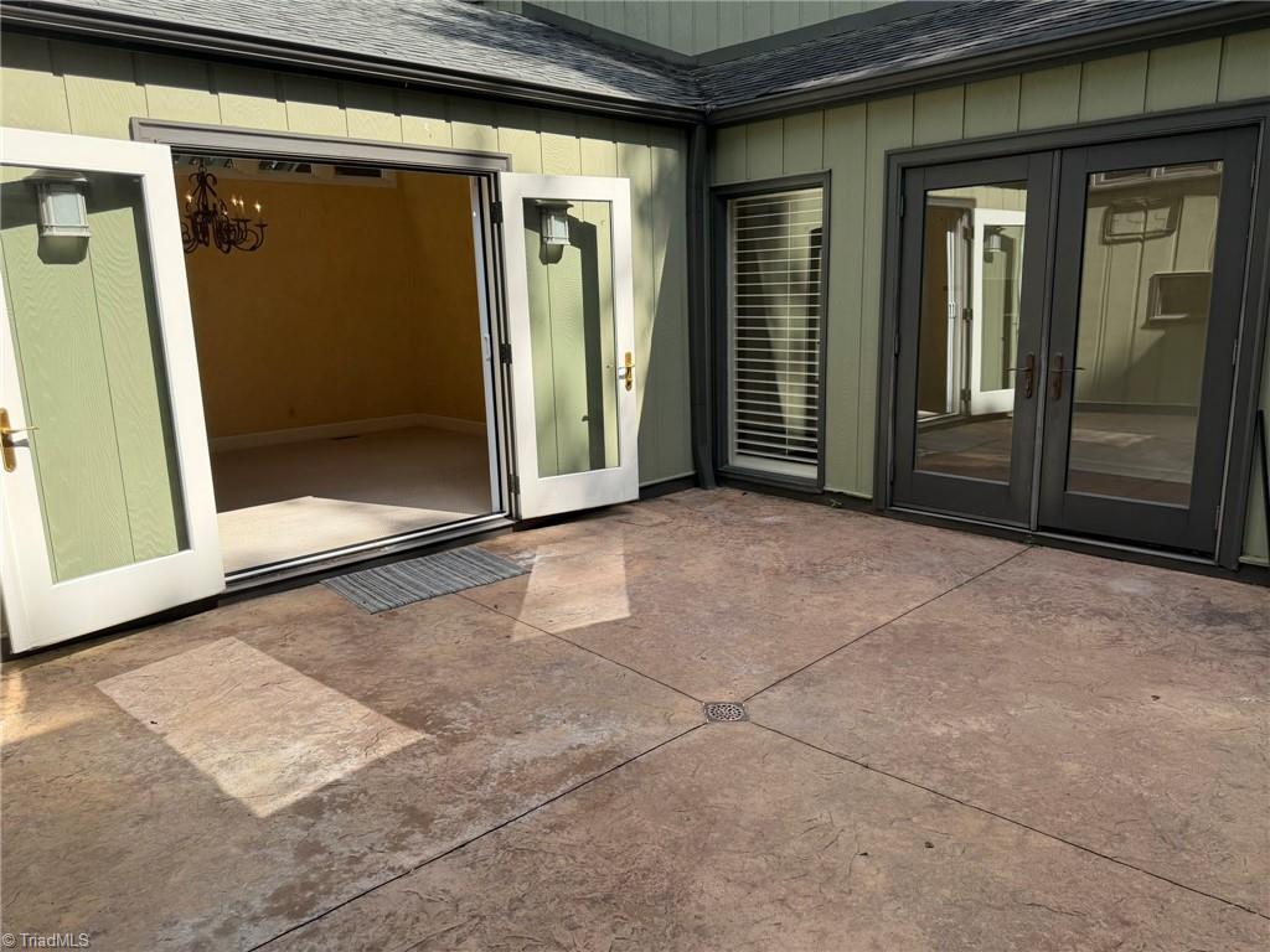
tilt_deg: -11.9
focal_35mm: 24
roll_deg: +2.2
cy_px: 476
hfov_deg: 71.6
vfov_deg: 56.8
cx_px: 635
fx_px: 881
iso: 100
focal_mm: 6.76
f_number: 1.78
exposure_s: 1/2000
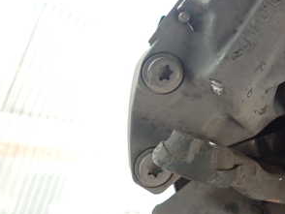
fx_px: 420
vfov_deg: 27.7
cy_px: 27
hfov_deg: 34.6
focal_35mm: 51
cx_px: 275
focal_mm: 4.5
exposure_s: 1/30
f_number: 2
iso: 800
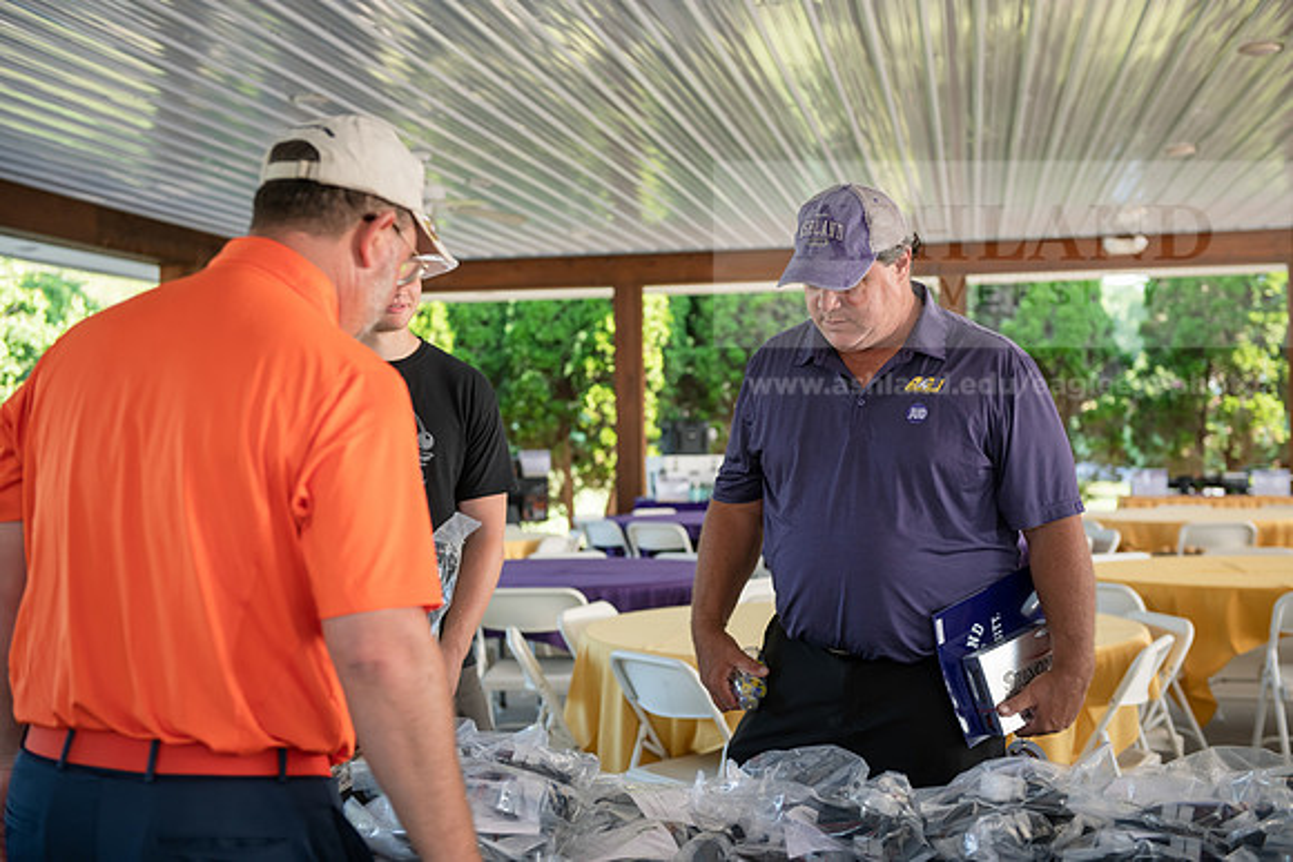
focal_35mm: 50
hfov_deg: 39.6
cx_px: 646
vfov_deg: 27.0
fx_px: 1796
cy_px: 431
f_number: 3.5
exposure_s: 1/250
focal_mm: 50
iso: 320
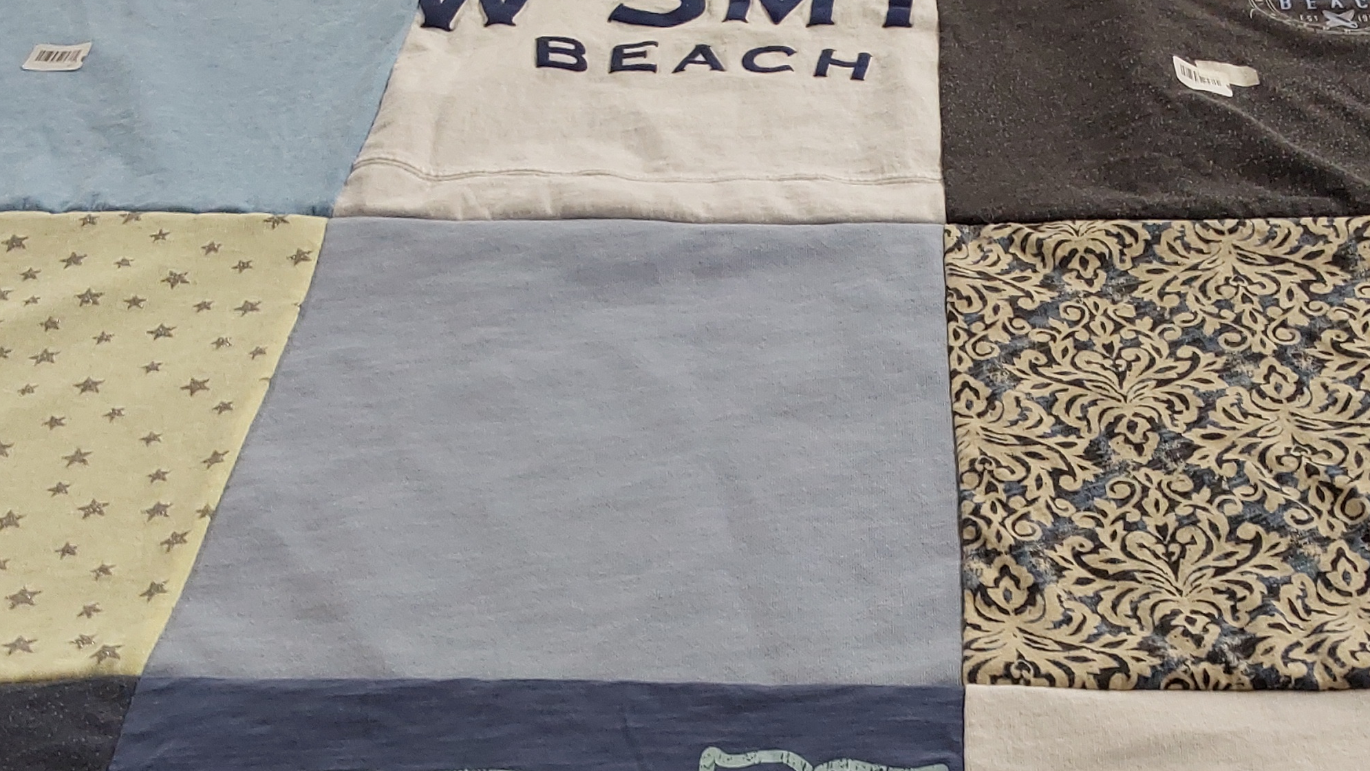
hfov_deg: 41.0
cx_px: 856
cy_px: 557
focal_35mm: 50
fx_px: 1816
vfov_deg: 23.8
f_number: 1.9
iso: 80
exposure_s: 1/60
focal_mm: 2.91
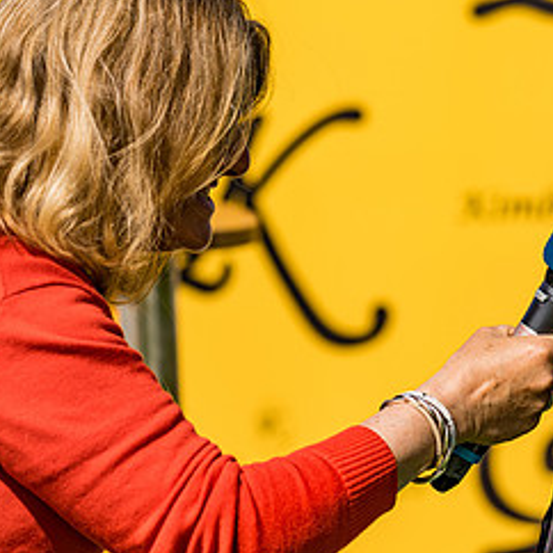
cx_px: 428
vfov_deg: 5.3
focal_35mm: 329
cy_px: 291
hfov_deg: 5.3
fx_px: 5946
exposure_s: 1/1600
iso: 50
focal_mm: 135
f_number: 3.5
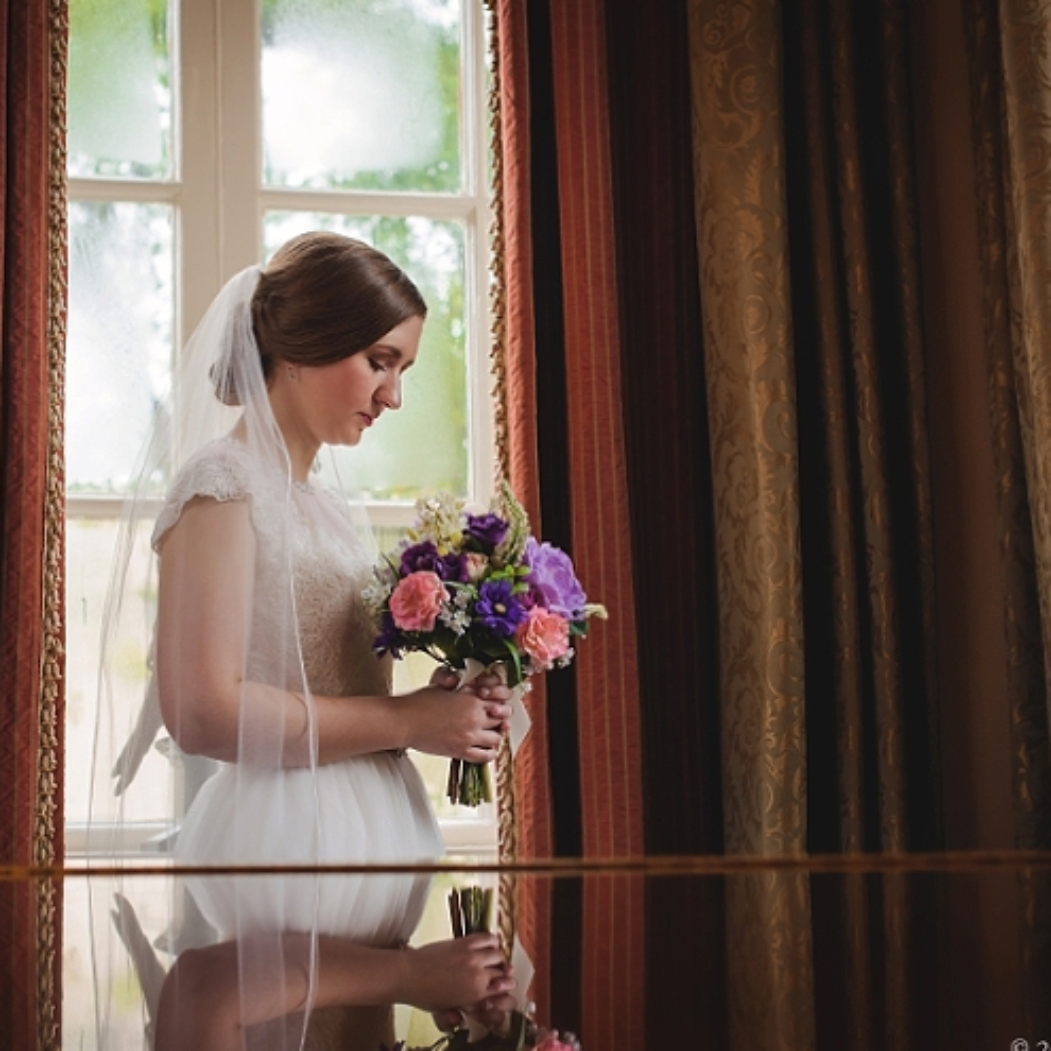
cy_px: 534
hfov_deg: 26.1
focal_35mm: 66
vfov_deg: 26.1
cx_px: 463
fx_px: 2267
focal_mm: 50
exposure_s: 1/80
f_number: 4
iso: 320
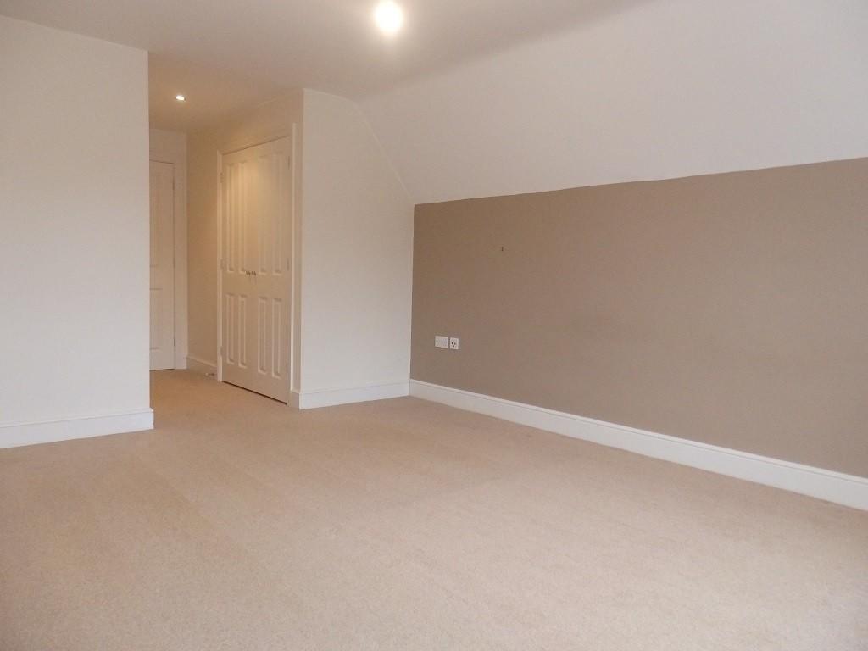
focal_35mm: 25
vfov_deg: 54.9
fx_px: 627
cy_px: 326
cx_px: 434
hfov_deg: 69.4
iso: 800
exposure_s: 1/100
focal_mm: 4.5
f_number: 3
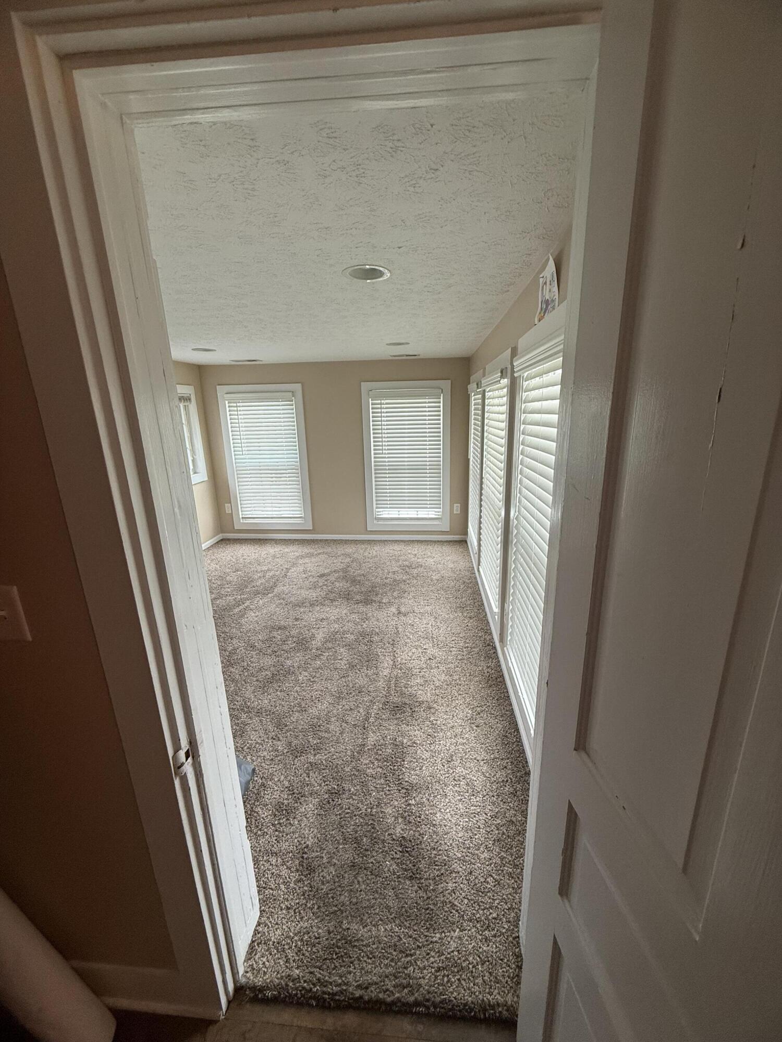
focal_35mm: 14
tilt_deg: -14.4
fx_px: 422
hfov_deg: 85.7
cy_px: 521
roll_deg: +2.0
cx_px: 391
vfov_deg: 102.1
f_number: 2.2
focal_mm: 2.22
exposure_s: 1/120
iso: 160
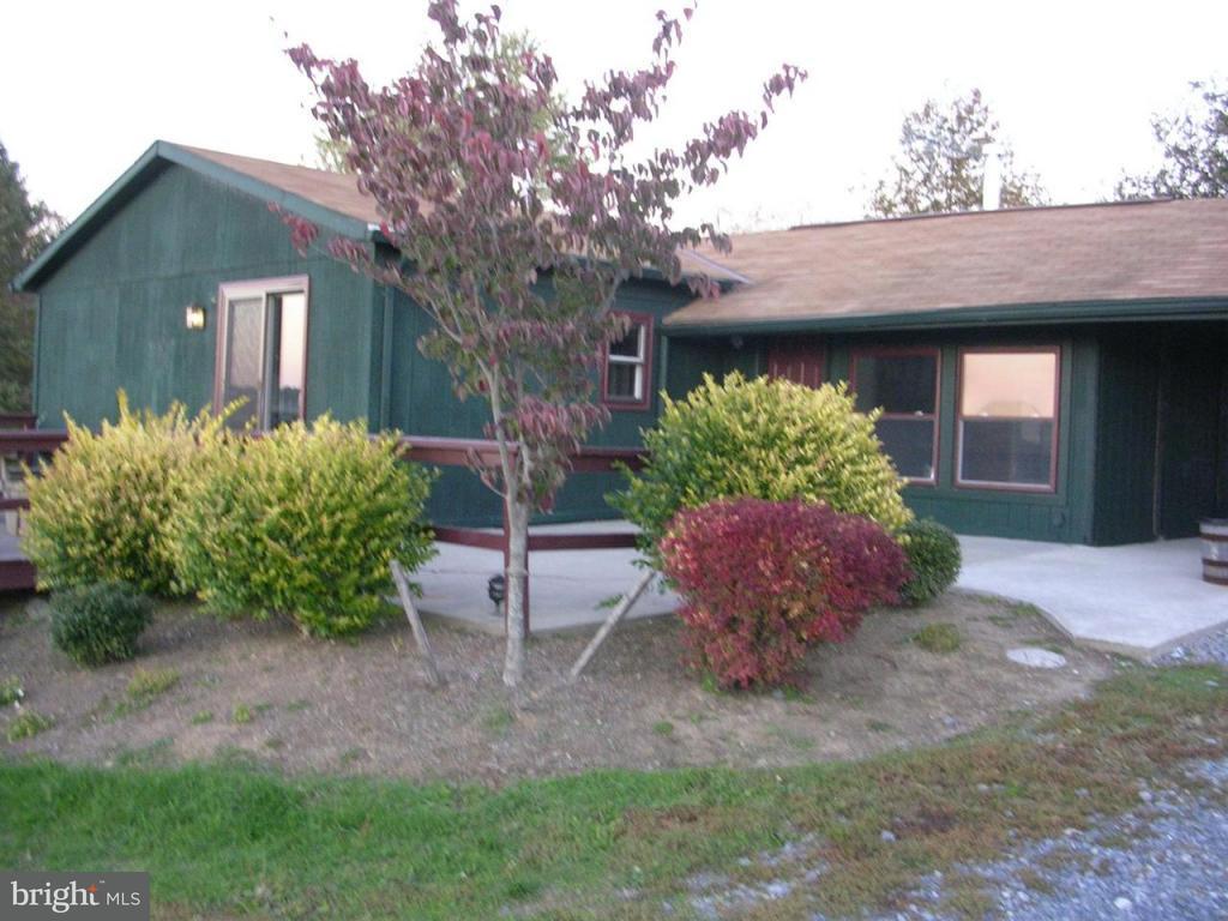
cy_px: 460
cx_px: 614
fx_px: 1348
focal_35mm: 38
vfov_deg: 37.7
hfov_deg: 49.0
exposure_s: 1/28.6
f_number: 2.8
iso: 145
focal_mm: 5.8
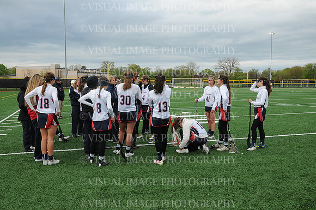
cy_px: 105
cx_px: 158
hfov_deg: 53.2
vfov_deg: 36.8
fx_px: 316
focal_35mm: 36
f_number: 10
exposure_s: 1/200
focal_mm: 24
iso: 500
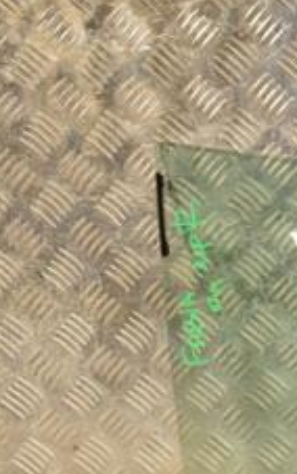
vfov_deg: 21.1
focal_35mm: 97
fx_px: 1255
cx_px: 617
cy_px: 393
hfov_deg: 11.9
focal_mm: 24
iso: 800
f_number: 5
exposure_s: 1/160
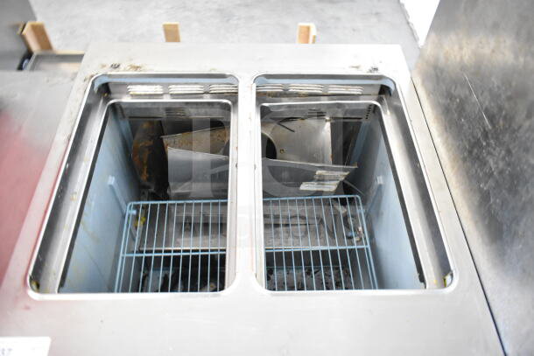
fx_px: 445
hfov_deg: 61.9
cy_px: 178
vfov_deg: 43.6
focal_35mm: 30
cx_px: 267
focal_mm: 20
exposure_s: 1/30
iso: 5600
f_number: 3.5
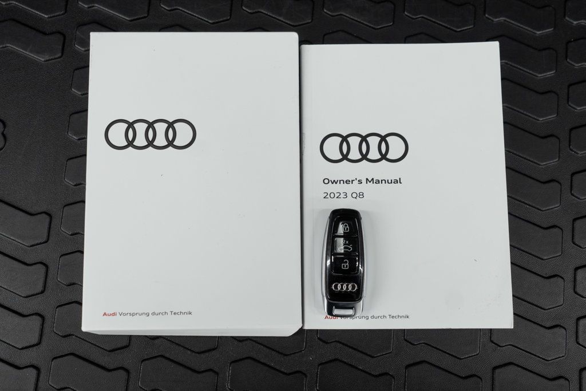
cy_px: 196
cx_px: 293
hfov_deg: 46.4
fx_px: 684
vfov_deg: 31.9
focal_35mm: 42
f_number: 4
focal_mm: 28
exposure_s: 1/50
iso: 500
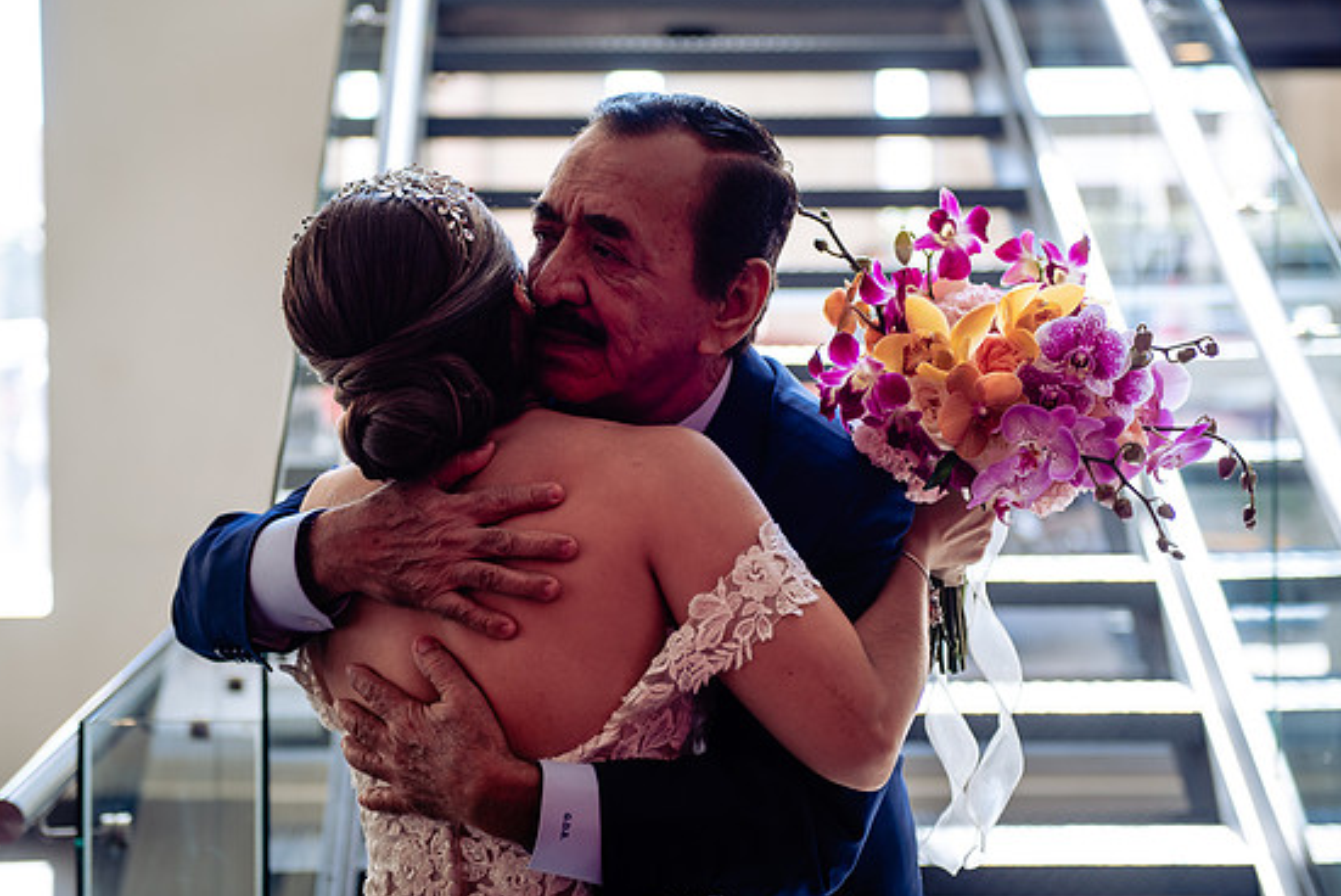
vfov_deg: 19.2
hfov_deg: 28.4
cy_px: 444
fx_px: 2646
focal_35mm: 71
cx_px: 638
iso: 200
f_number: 2.8
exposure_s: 1/100
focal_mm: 62
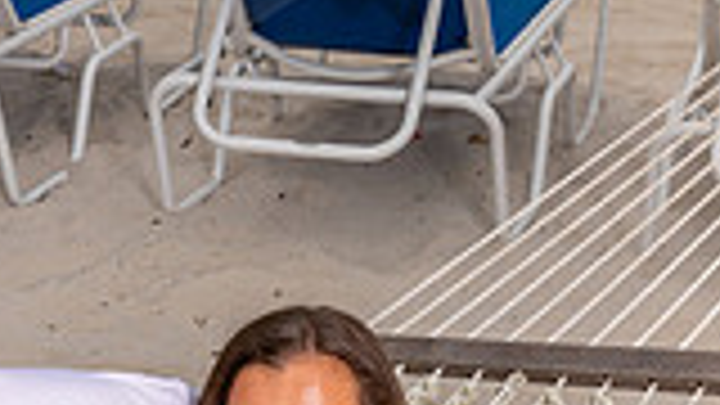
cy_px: 932
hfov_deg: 16.5
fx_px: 2482
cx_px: 279
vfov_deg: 8.6
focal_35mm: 130
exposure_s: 1/250
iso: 100
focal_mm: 44
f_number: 8
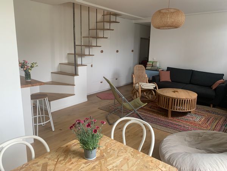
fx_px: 170
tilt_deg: -13.9
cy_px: 86
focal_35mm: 26
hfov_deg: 67.3
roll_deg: -1.2
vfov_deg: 53.1
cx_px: 114
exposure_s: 1/60
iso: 160
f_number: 1.8
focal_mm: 4.25
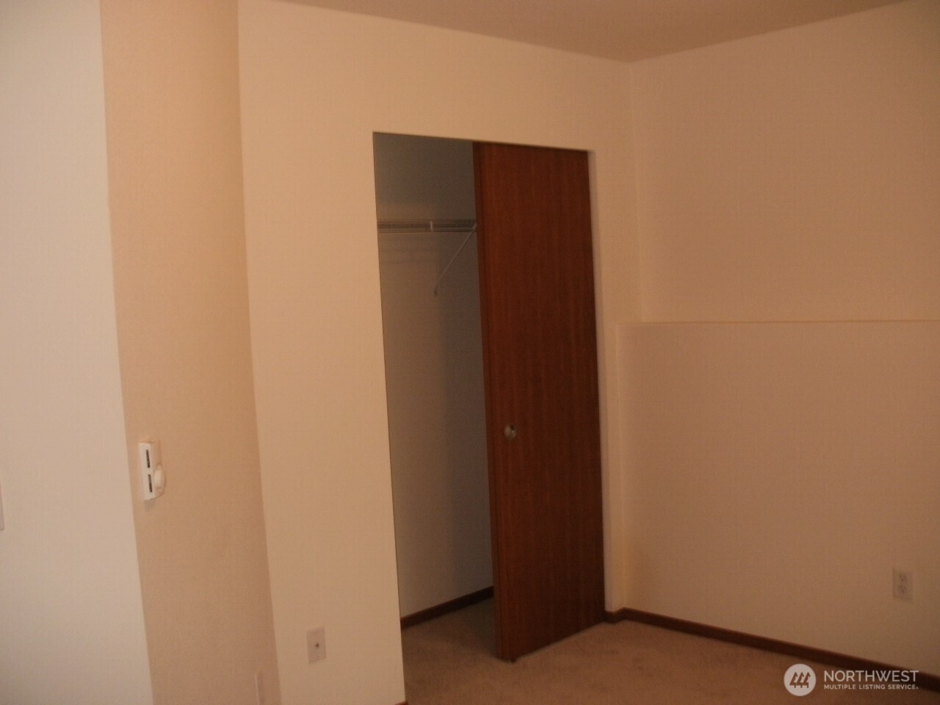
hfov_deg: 51.4
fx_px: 978
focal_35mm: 36
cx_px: 470
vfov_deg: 39.7
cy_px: 352
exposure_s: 1/30
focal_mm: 6.3
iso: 125
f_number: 3.5
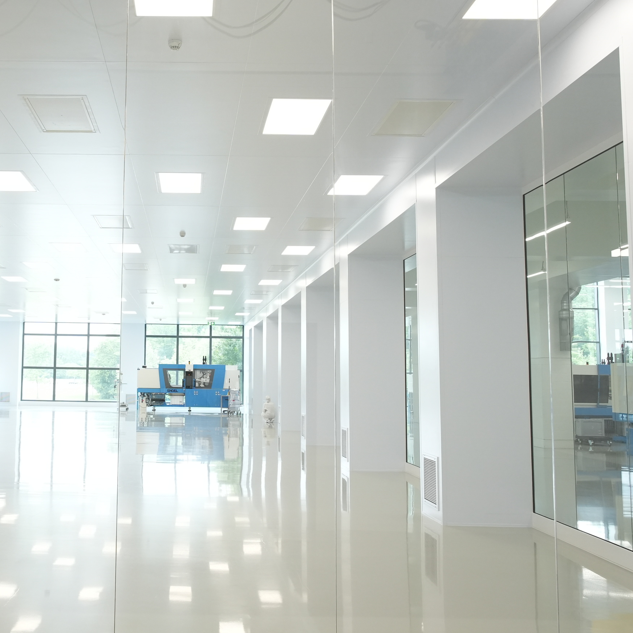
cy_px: 281
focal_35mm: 41
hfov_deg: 40.0
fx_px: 848
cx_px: 176
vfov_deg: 40.9
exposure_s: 1/160
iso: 2000
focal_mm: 24
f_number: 5.6
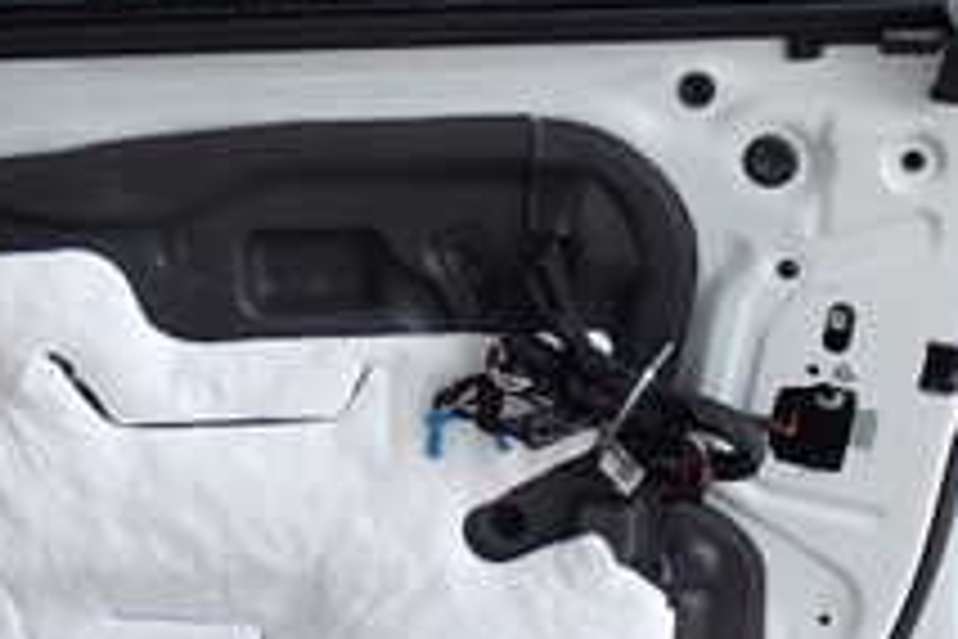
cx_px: 499
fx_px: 2342
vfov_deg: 15.4
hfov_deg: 23.1
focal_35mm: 88
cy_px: 90
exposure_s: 1/125
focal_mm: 5.4
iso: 100
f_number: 3.2
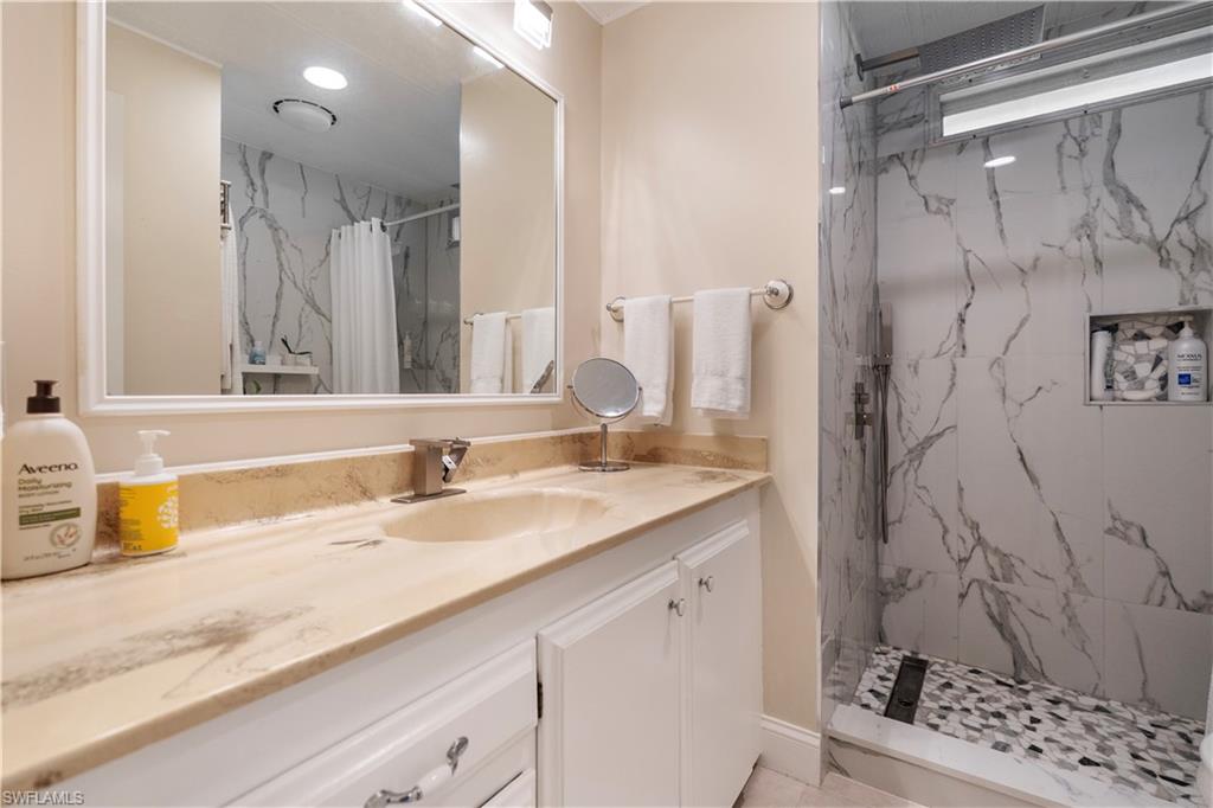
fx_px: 539
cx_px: 606
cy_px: 404
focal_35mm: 16
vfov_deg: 73.7
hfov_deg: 96.8
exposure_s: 1/160
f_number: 4
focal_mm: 16
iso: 500
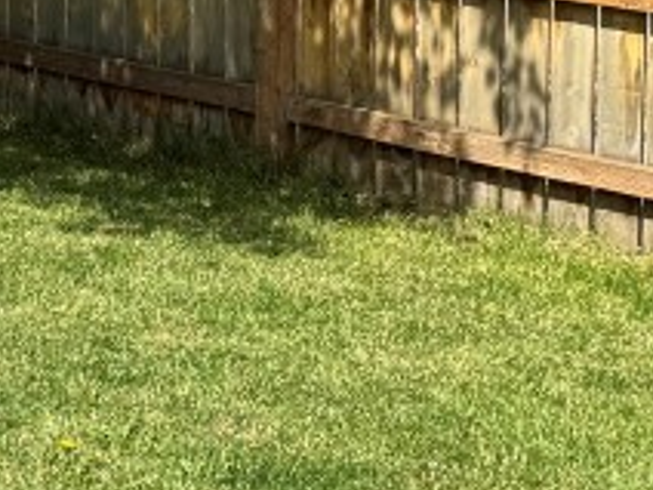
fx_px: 2188
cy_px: -31
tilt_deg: -9.9
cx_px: -249
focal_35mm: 116
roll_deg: +1.7
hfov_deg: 15.9
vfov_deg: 12.6
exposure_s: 1/2331
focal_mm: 6.76
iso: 80
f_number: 1.78
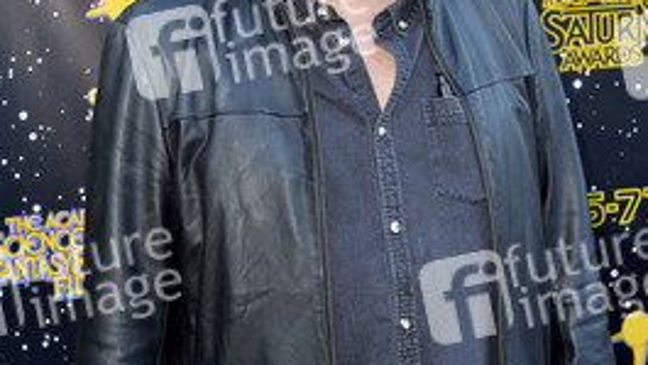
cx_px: 324
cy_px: 164
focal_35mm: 95
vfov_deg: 12.7
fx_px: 1632
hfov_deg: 22.5
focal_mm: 60
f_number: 6.3
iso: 500
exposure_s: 1/320
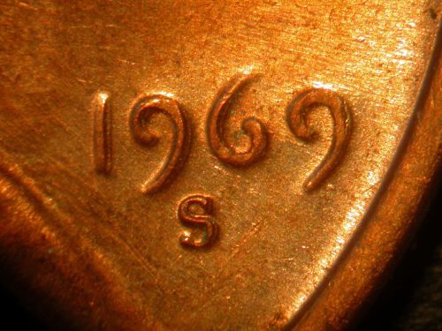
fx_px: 1966
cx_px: 221
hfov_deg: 12.8
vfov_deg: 9.6
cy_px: 166
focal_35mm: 154
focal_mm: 32
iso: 100
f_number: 5.1
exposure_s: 1/8.3
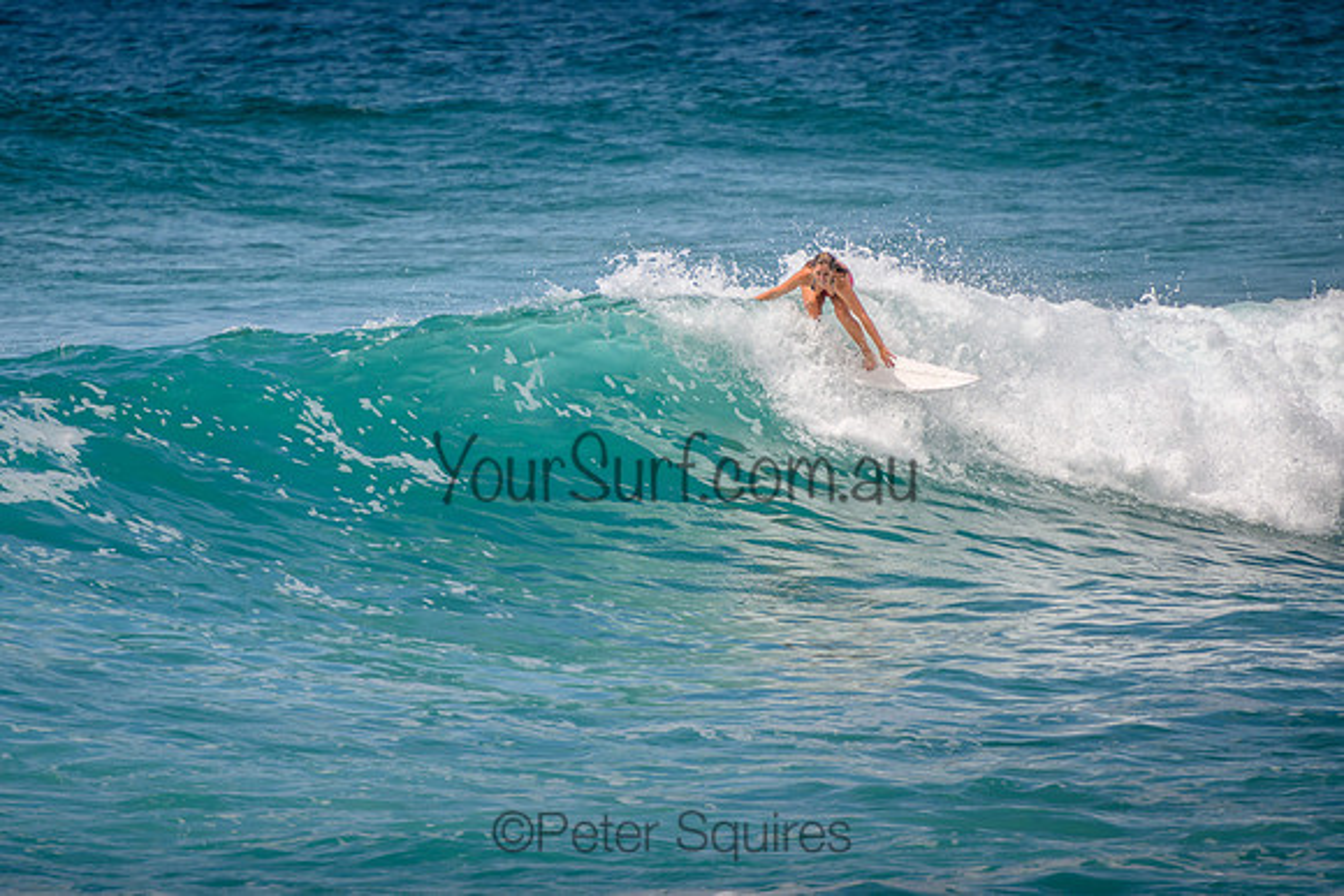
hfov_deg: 3.8
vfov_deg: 2.5
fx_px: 20513
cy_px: 358
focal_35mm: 549
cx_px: 623
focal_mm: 400
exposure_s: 1/2000
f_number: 5.6
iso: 280
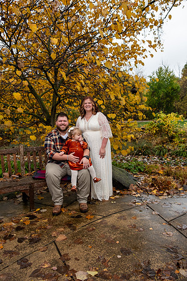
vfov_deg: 67.4
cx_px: 94
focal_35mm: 27
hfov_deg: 47.9
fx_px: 210
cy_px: 140
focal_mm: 18
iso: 200
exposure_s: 1/160
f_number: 5
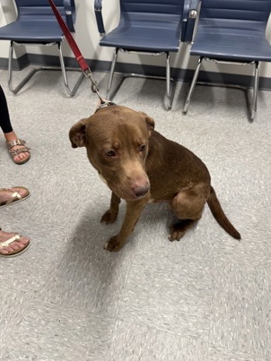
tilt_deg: -44.4
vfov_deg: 69.4
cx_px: 140
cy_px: 175
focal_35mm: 25
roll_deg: -1.4
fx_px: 261
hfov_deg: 54.8
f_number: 1.78
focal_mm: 6.76
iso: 100
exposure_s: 1/60
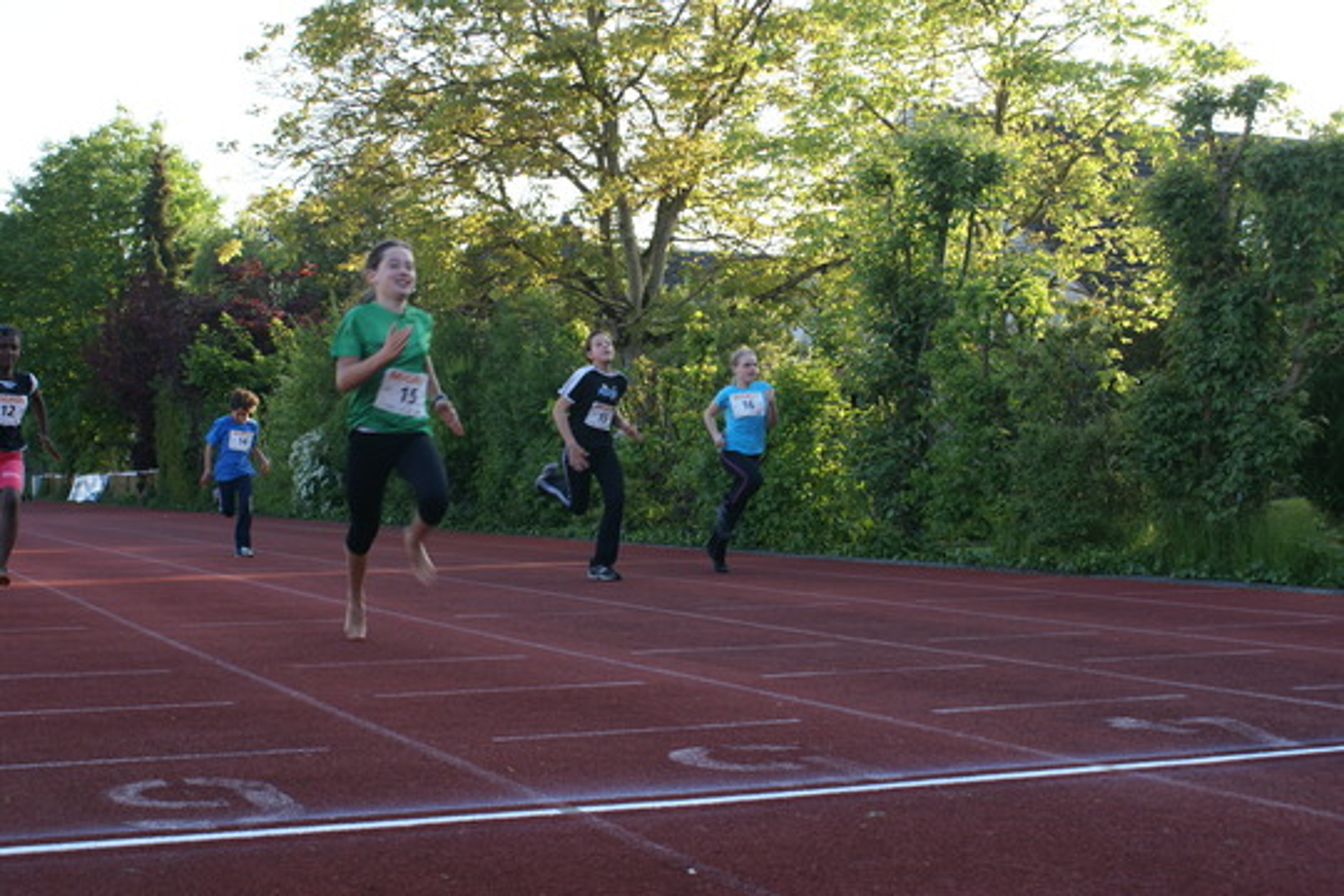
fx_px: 1960
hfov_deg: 37.9
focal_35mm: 52
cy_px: 448
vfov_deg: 25.8
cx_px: 672
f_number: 5.6
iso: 125
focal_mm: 35
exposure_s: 1/125
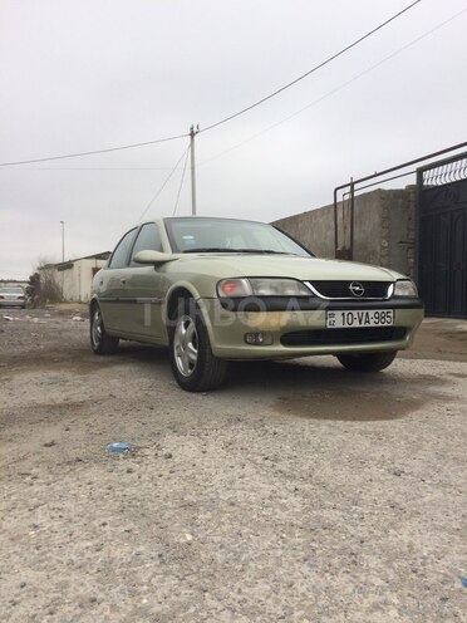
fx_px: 522
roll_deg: +3.0
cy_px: 312
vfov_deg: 61.7
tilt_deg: -6.3
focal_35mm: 29
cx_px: 234
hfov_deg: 48.2
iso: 32
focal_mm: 4.15
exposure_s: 1/1368
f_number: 2.2
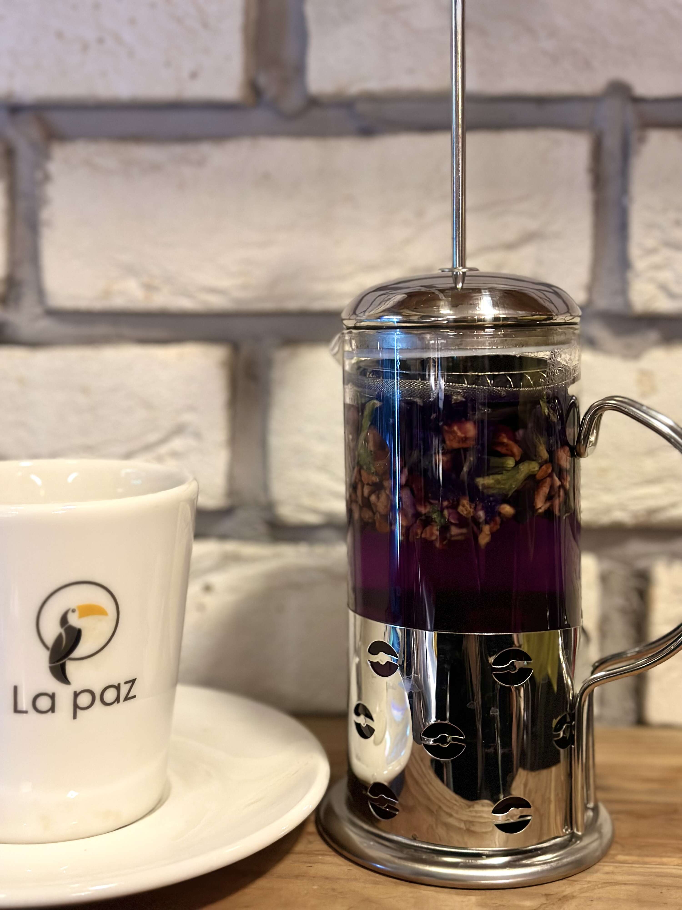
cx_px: 341
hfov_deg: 30.3
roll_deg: -0.3
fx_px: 1261
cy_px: 455
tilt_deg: -6.9
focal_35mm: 48
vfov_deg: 39.7
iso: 400
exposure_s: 1/33
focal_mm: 6.86
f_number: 1.78
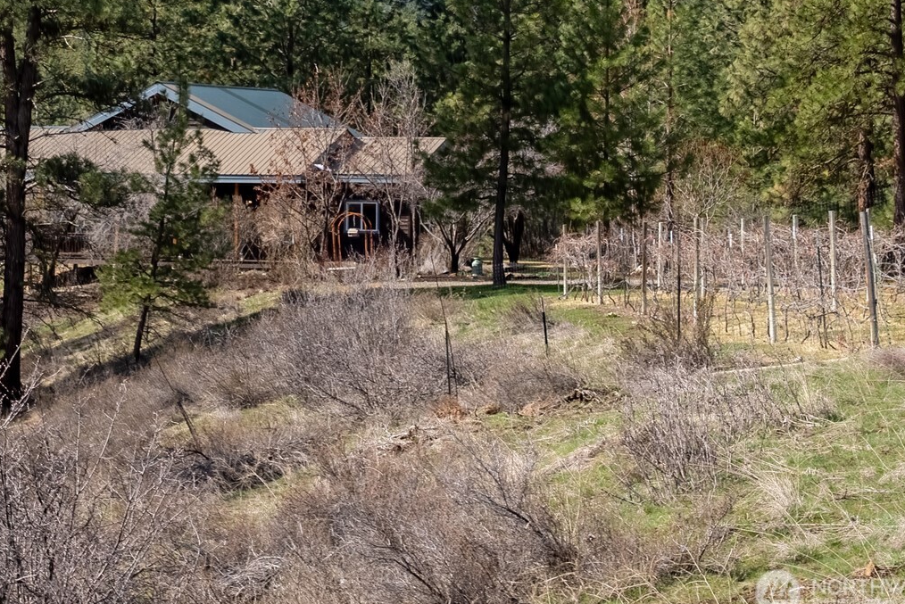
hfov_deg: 17.4
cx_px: 216
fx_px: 2942
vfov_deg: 11.7
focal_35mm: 117
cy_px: 121
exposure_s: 1/3200
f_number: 8
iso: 100
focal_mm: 70
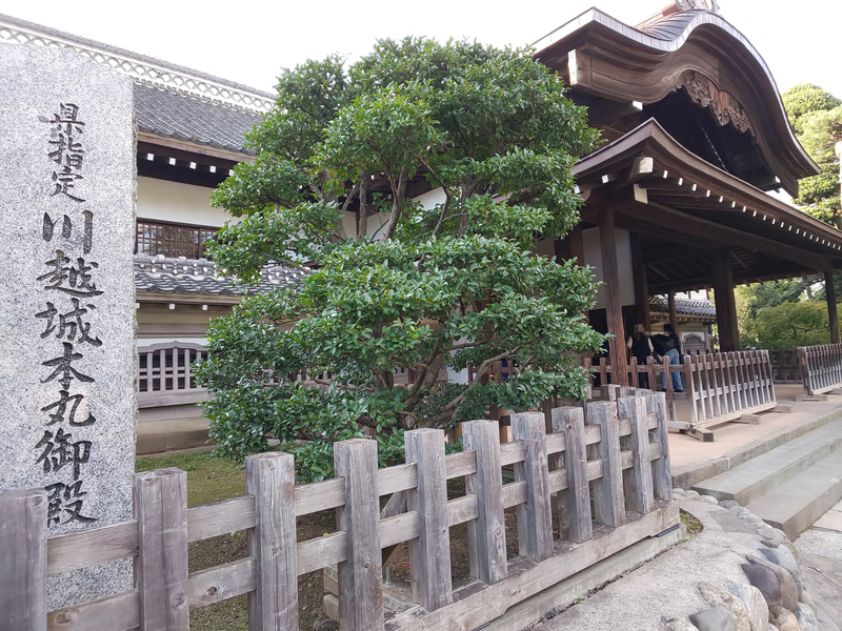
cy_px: 316
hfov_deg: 81.7
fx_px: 486
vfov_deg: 66.0
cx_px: 421
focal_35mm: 20
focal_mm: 3.45
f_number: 1.94
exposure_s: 1/100
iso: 42
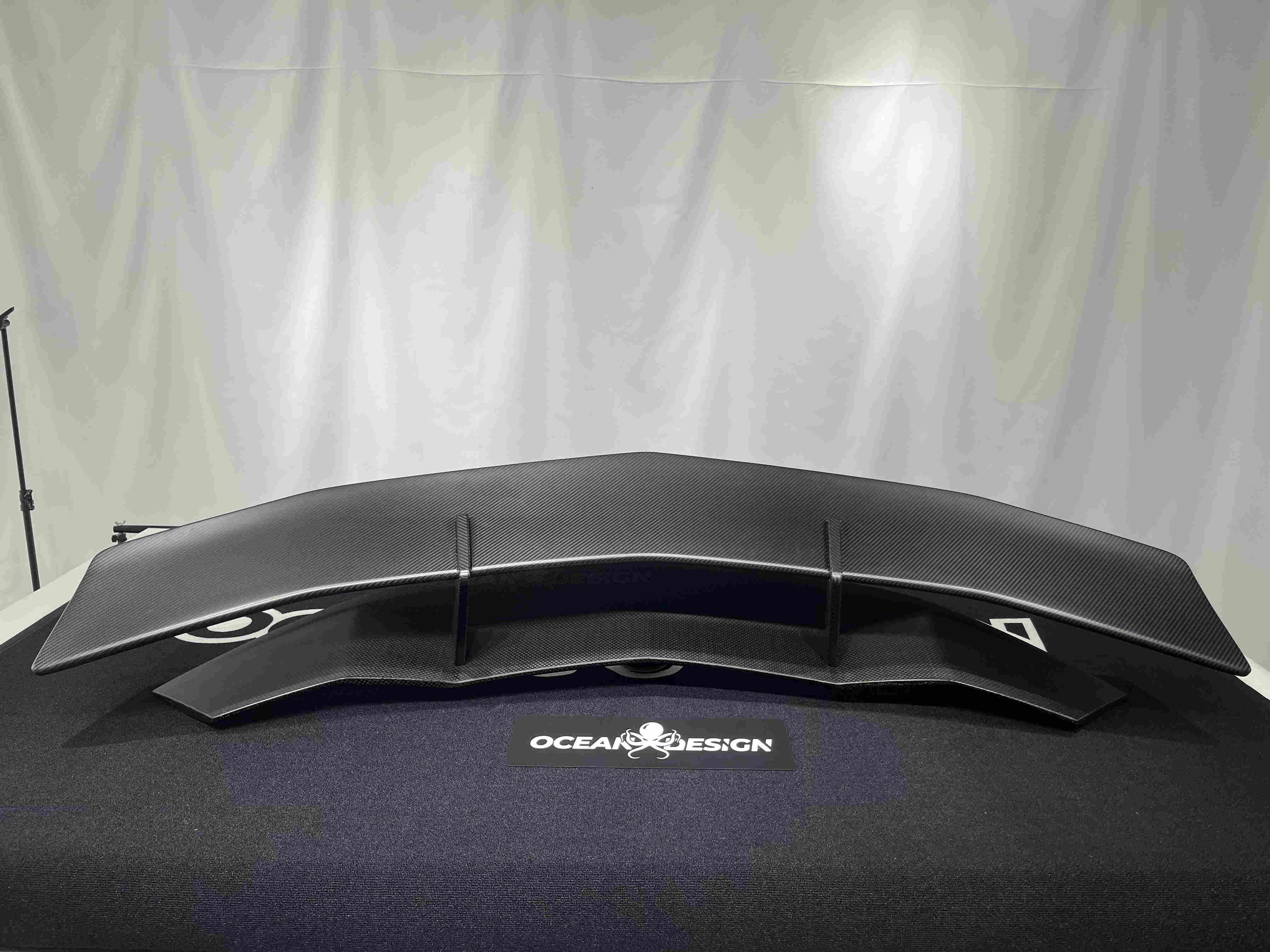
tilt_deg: -13.8
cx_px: 635
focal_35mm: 26
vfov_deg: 53.1
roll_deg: -1.4
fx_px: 954
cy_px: 476
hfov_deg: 67.3
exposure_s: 1/100
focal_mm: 5.1
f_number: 1.6
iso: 64
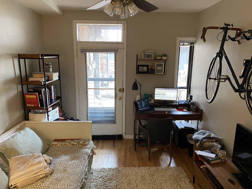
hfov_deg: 67.3
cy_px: 94
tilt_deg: -13.5
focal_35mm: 26
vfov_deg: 53.1
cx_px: 126
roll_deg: -1.0
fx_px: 189
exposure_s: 1/60
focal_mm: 4.25
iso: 400
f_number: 1.8
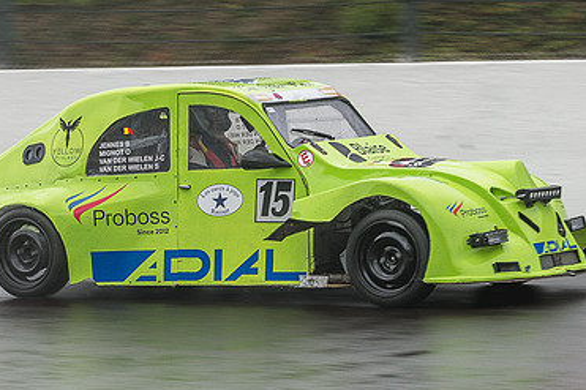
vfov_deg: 6.9
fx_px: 3221
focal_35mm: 198
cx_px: 405
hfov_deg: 10.4
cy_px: 199
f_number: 5
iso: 200
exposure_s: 1/250
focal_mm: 70
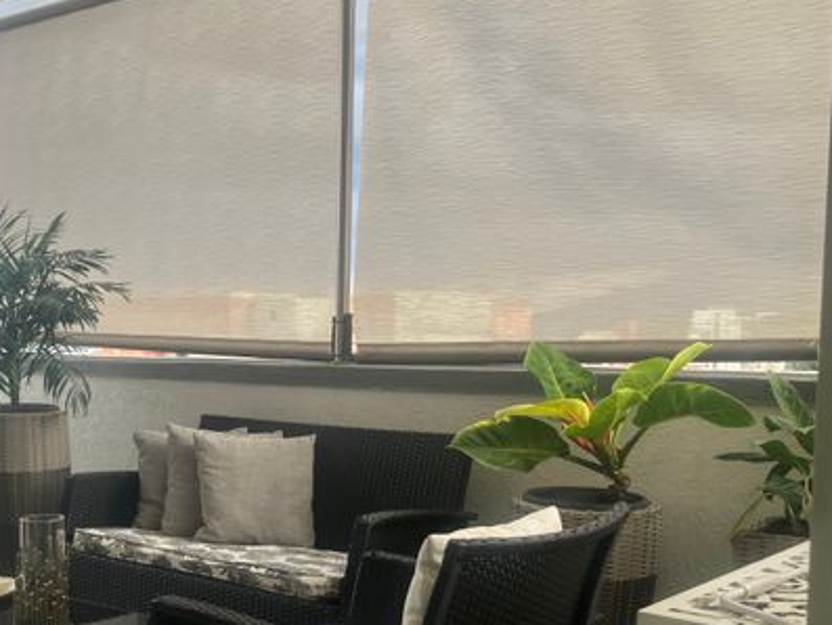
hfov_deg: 39.6
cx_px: 238
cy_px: 432
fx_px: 1130
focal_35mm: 47
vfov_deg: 30.6
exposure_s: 1/120
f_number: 1.8
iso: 32
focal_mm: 3.99
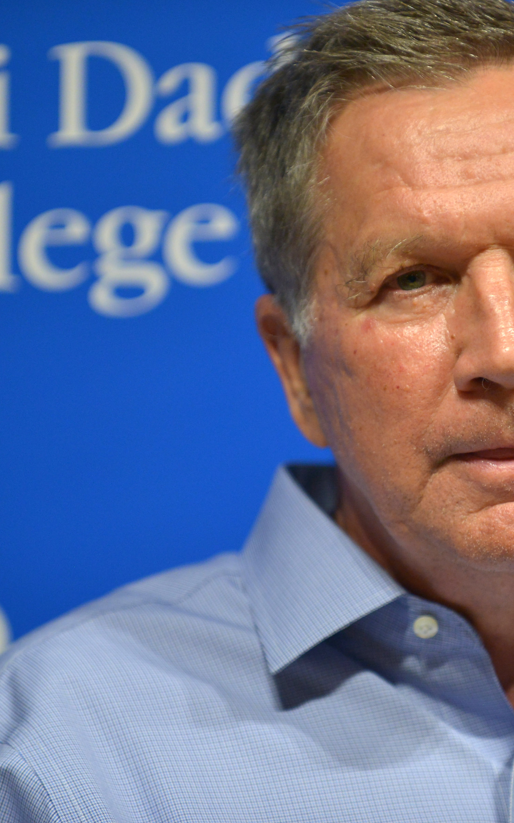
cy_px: 411
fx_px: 6860
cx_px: 423
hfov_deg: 4.3
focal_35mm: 306
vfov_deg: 6.9
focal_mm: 200
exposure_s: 1/250
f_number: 3.2
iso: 1250
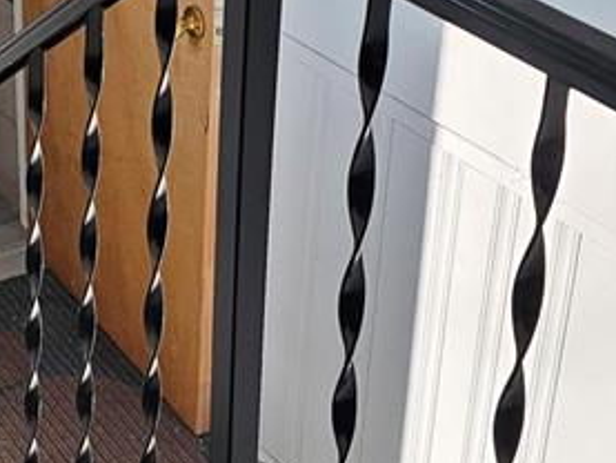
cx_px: -2
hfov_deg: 22.1
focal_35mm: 85
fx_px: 1513
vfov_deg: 17.4
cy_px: 189
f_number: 1.7
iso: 20
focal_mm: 6.3
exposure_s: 1/213
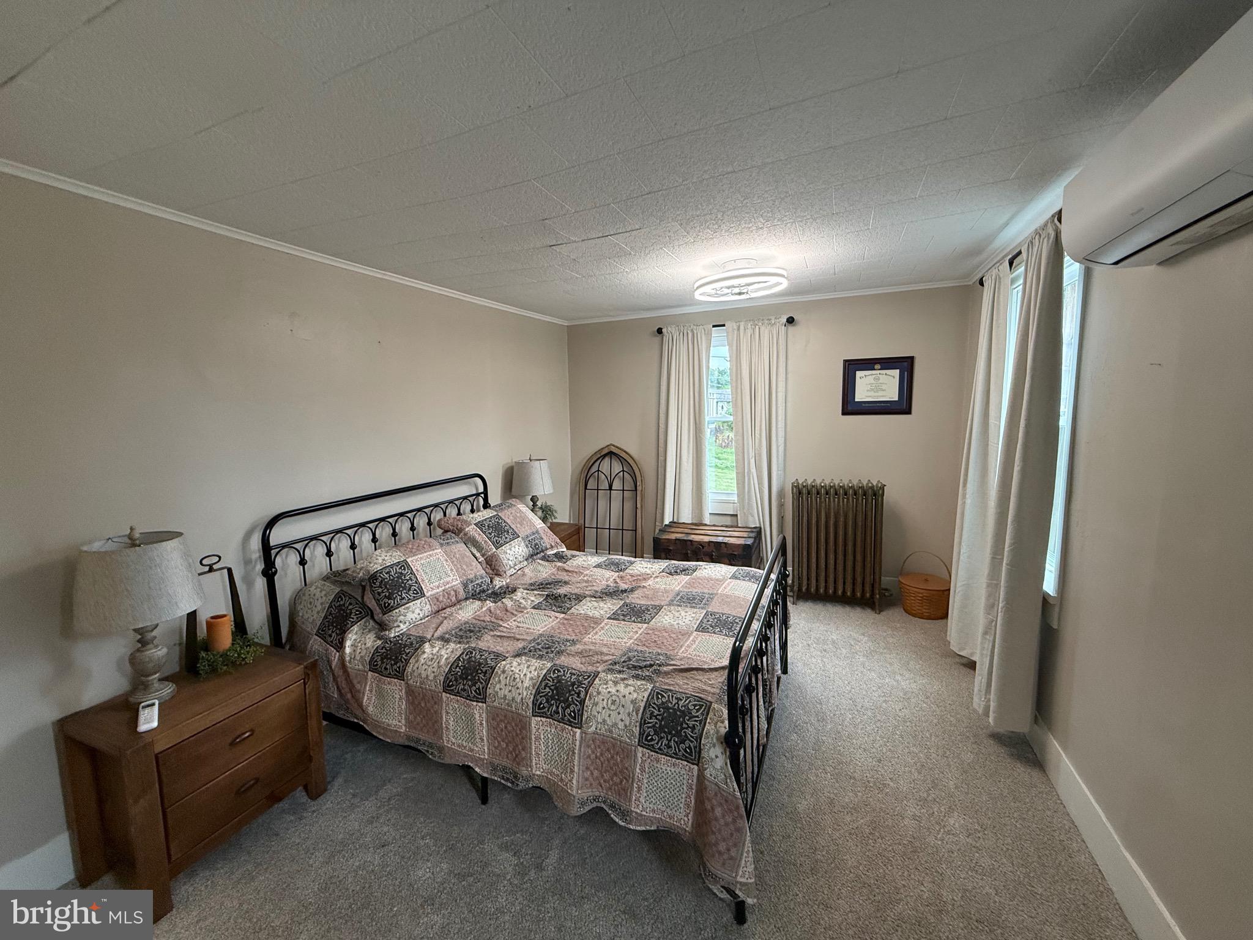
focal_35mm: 14
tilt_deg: -6.6
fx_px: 507
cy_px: 470
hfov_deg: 102.1
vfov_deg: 85.7
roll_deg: +0.6
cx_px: 626
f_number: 2.2
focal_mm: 2.22
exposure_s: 1/120
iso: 200
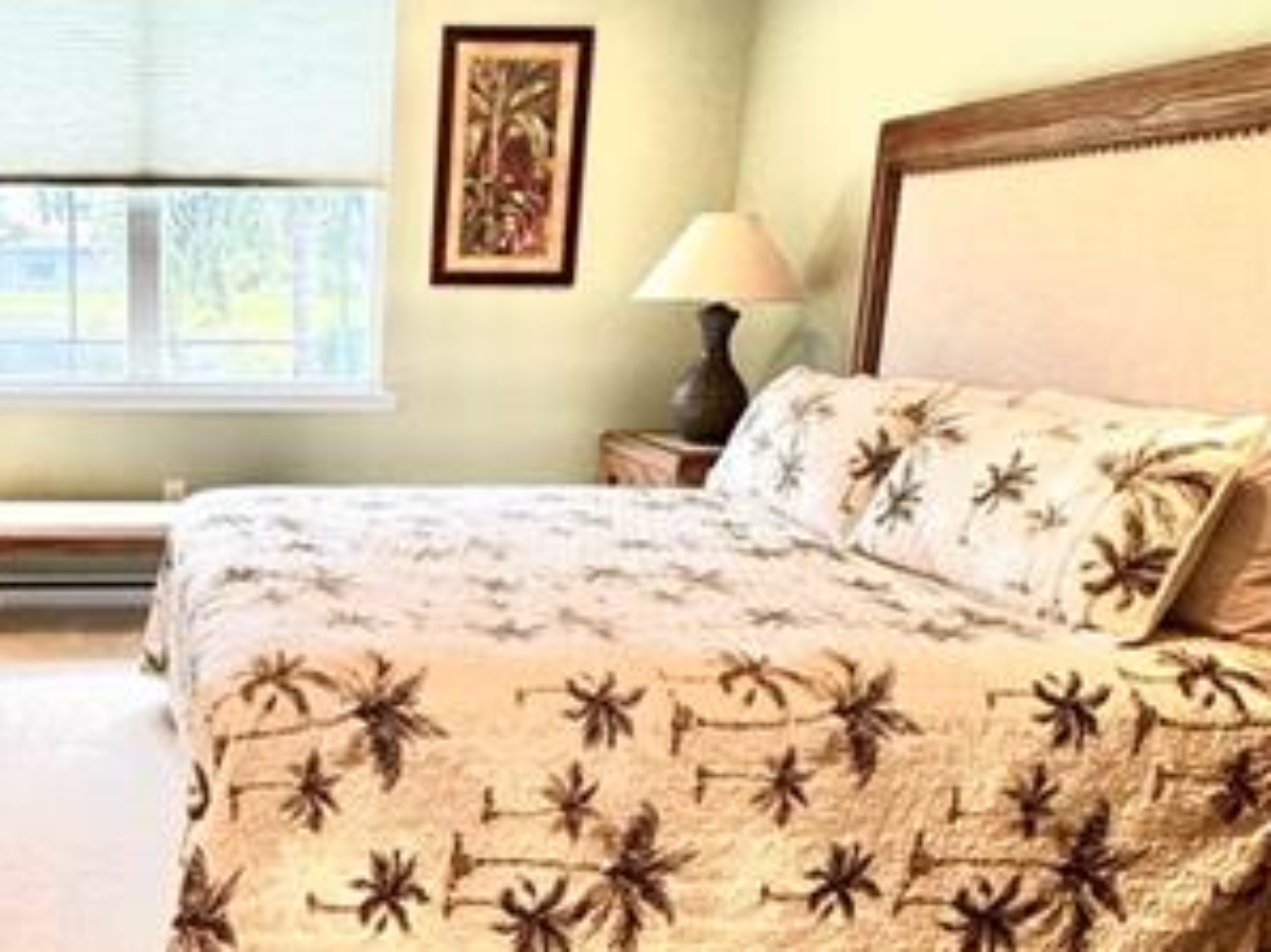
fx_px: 1321
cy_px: 633
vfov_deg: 39.2
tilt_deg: -13.6
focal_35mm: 36
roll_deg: +0.4
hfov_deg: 47.5
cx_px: 191
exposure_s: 1/120
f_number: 2.2
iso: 250
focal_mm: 2.22
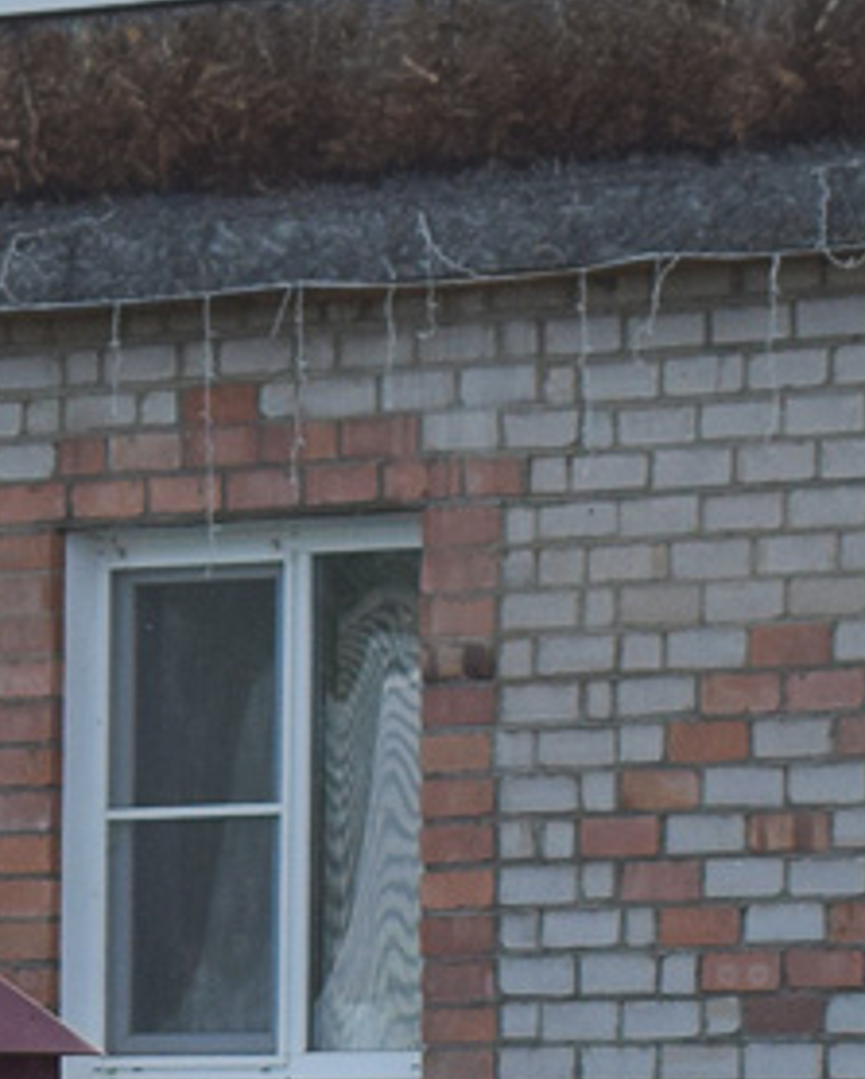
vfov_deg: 5.7
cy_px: 1506
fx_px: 10672
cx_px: -27
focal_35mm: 334
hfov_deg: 4.6
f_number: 7.1
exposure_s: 1/800
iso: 200
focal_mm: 55
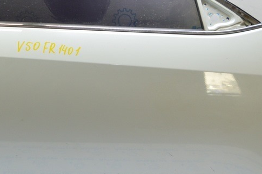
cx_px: 66
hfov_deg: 34.3
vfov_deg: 23.8
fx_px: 415
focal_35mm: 57
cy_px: 85
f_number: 3.5
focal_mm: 18
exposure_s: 1/60
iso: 400
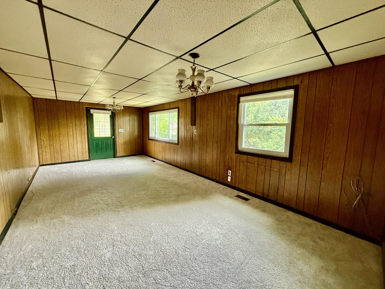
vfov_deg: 85.7
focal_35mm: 14
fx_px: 156
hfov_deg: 102.1
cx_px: 192
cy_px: 144
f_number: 2.2
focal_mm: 2.22
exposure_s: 1/60
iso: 500
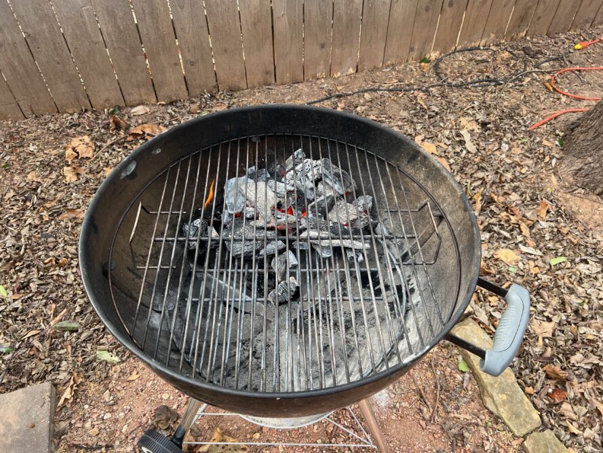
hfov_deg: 67.3
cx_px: 302
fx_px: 453
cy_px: 226
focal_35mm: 26
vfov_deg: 53.1
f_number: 1.5
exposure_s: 1/334
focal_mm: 5.7
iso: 50
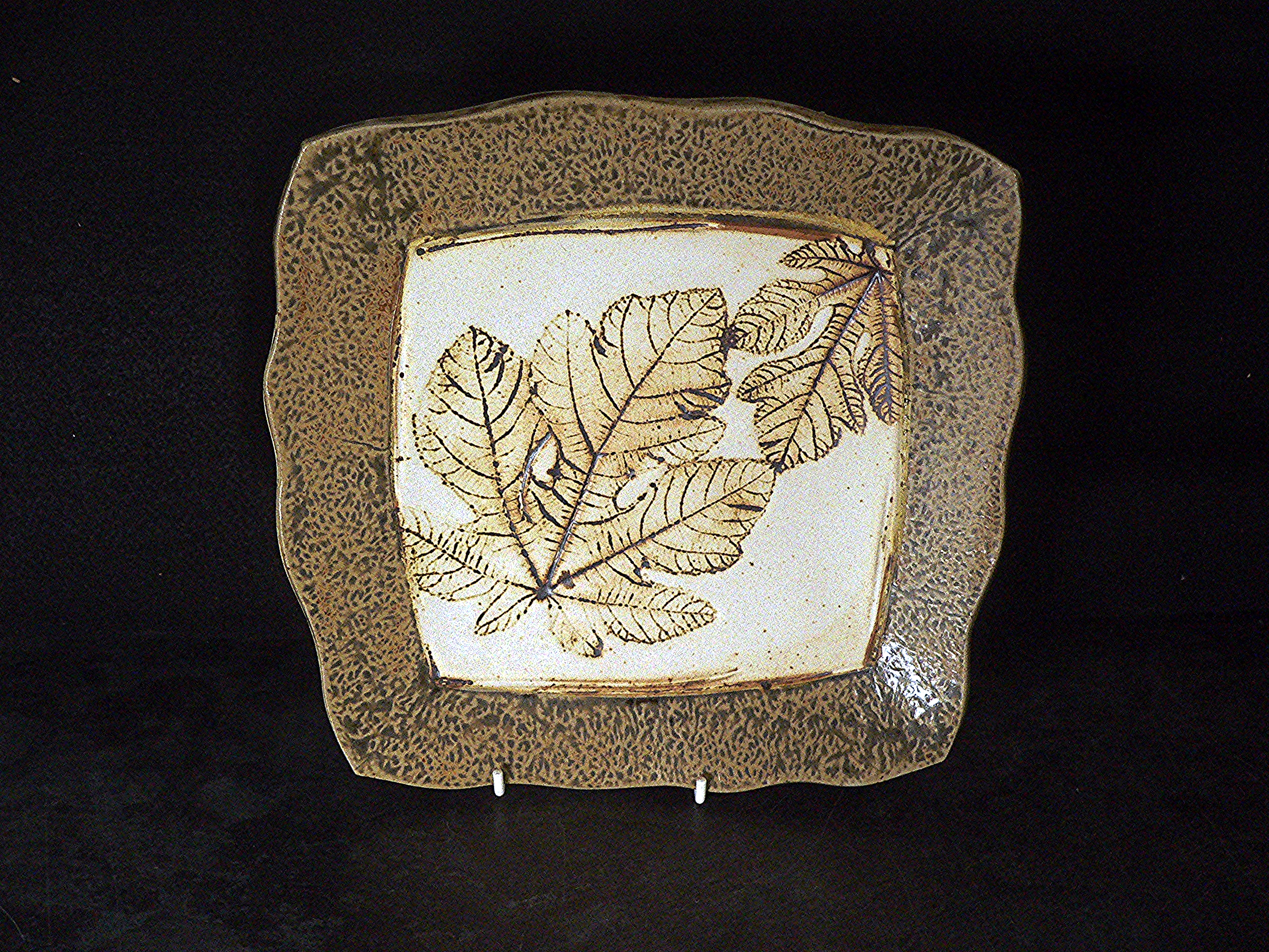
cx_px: 634
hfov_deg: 51.4
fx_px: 1320
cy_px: 476
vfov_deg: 39.7
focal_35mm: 36
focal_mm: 6
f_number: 2.8
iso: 400
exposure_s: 1/20
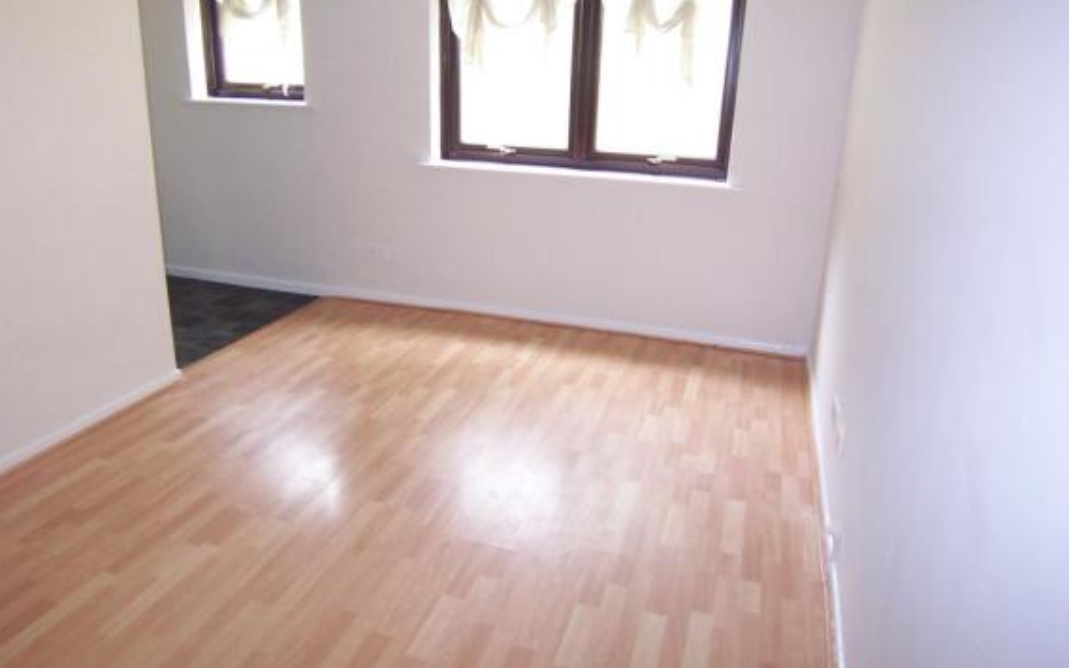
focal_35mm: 25
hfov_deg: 72.5
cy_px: 283
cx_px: 539
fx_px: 728
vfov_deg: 49.1
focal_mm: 3.8
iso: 200
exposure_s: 1/30
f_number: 2.8
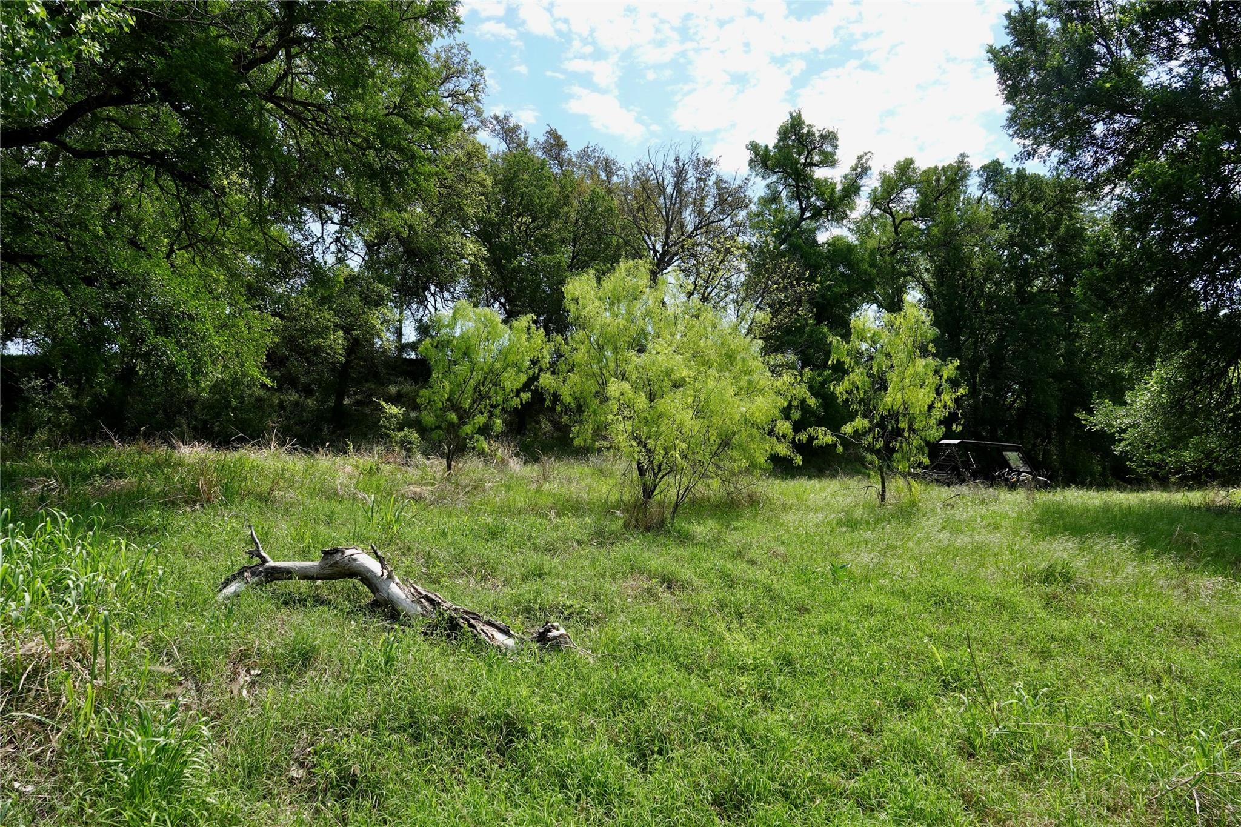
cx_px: 620
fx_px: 827
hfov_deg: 73.7
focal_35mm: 24
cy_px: 414
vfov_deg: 53.1
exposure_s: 1/320
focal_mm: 8.8
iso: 100
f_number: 4
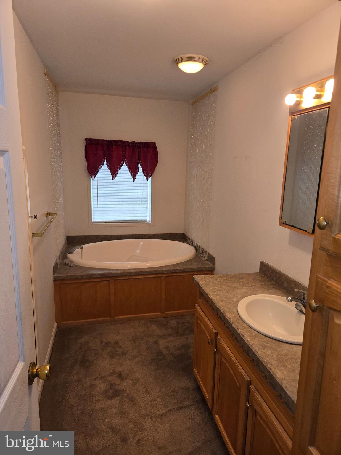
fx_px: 302
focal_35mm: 23
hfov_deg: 58.9
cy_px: 228
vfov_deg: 73.9
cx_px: 170
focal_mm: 5.4
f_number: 1.8
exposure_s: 1/60
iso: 64
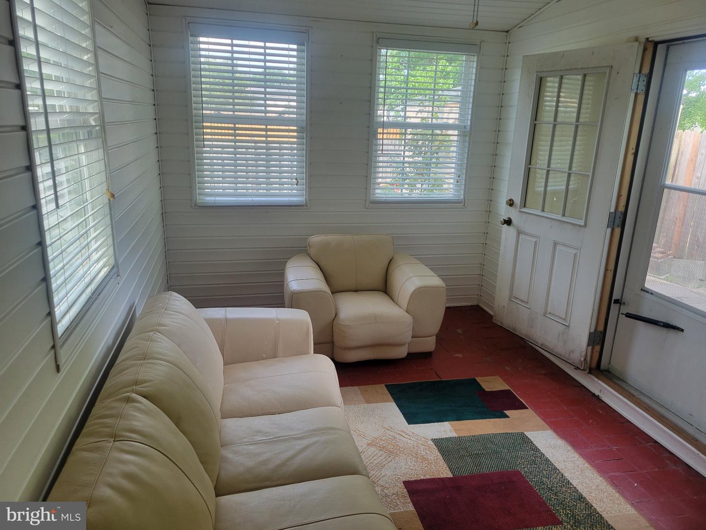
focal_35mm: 26
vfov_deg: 53.1
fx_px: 530
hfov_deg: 67.3
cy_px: 265
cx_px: 353
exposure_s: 1/120
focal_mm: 5.4
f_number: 1.8
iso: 100
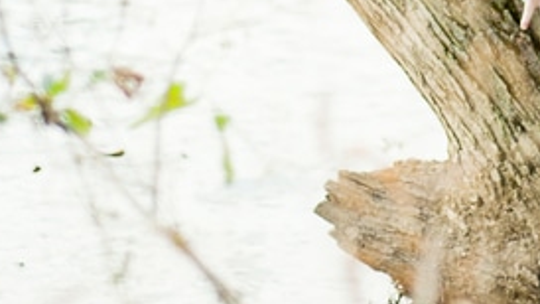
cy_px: -201
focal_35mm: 172
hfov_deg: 12.4
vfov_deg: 6.9
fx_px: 2462
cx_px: 512
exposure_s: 1/500
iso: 160
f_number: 2
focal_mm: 50
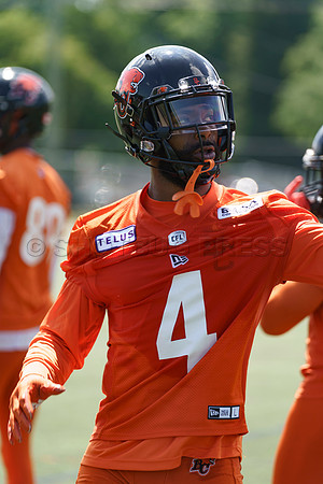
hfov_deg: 6.3
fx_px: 2920
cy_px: 242
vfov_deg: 9.5
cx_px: 162
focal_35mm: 217
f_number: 4
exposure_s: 1/400
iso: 125
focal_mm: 217
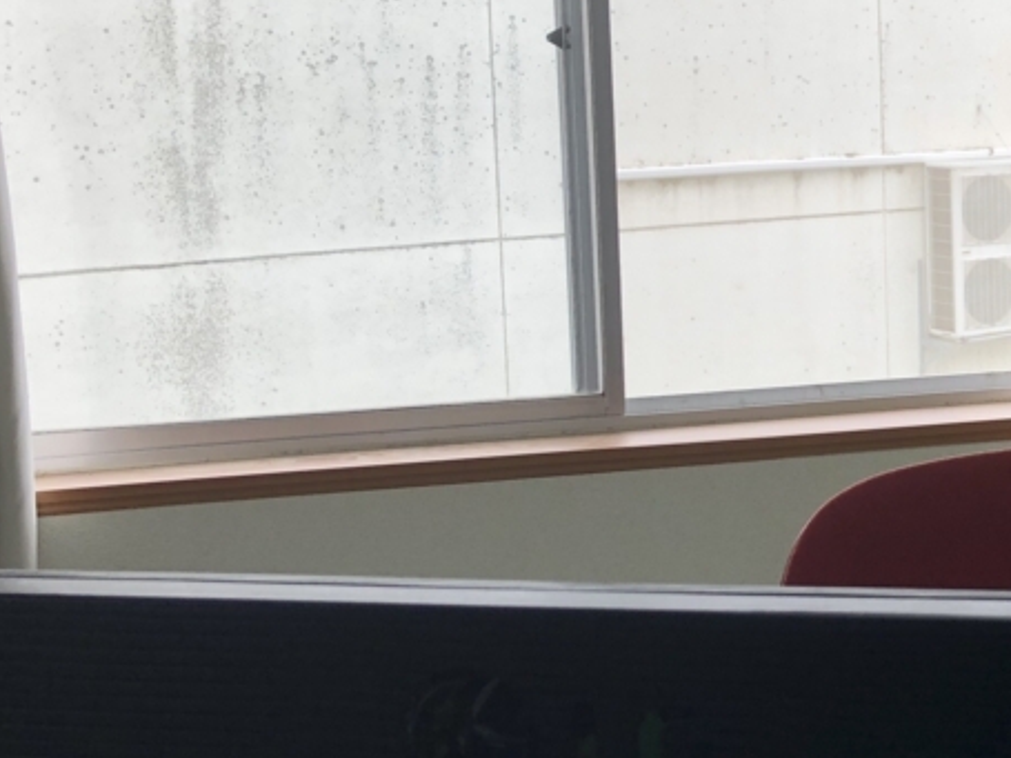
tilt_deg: -7.2
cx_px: 1100
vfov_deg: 23.2
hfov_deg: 28.1
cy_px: 282
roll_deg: +1.1
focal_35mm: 63
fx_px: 1840
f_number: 1.8
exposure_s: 1/131
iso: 20
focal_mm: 4
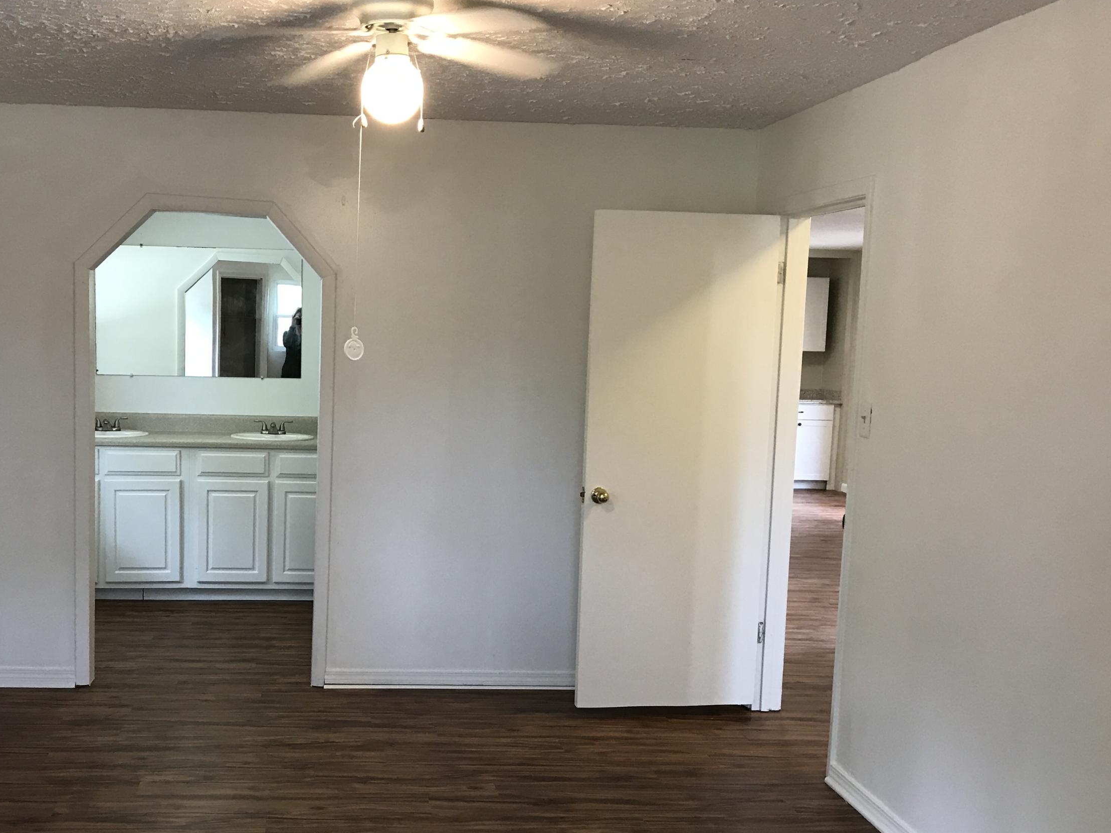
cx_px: 379
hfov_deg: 48.2
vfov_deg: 37.6
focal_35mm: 38
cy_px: 479
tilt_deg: -7.8
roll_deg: -1.5
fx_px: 1220
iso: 40
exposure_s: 1/15
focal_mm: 3.99
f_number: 1.8
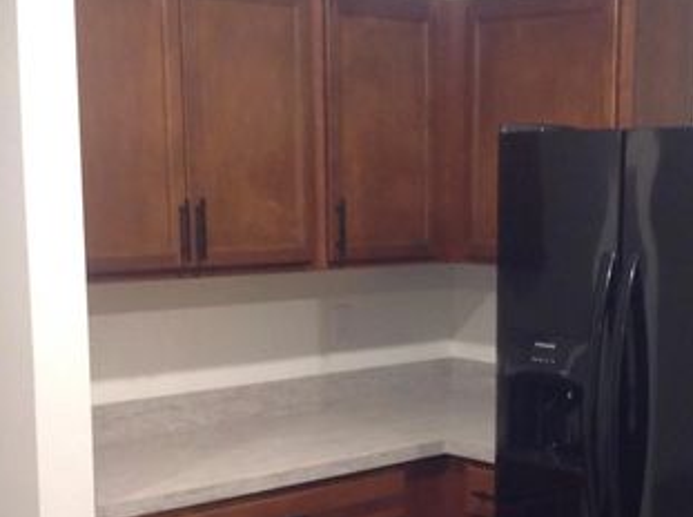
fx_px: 1439
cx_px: 481
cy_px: 379
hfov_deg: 26.9
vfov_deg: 20.2
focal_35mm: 72
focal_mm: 4.28
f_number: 2.4
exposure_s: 1/15
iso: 200
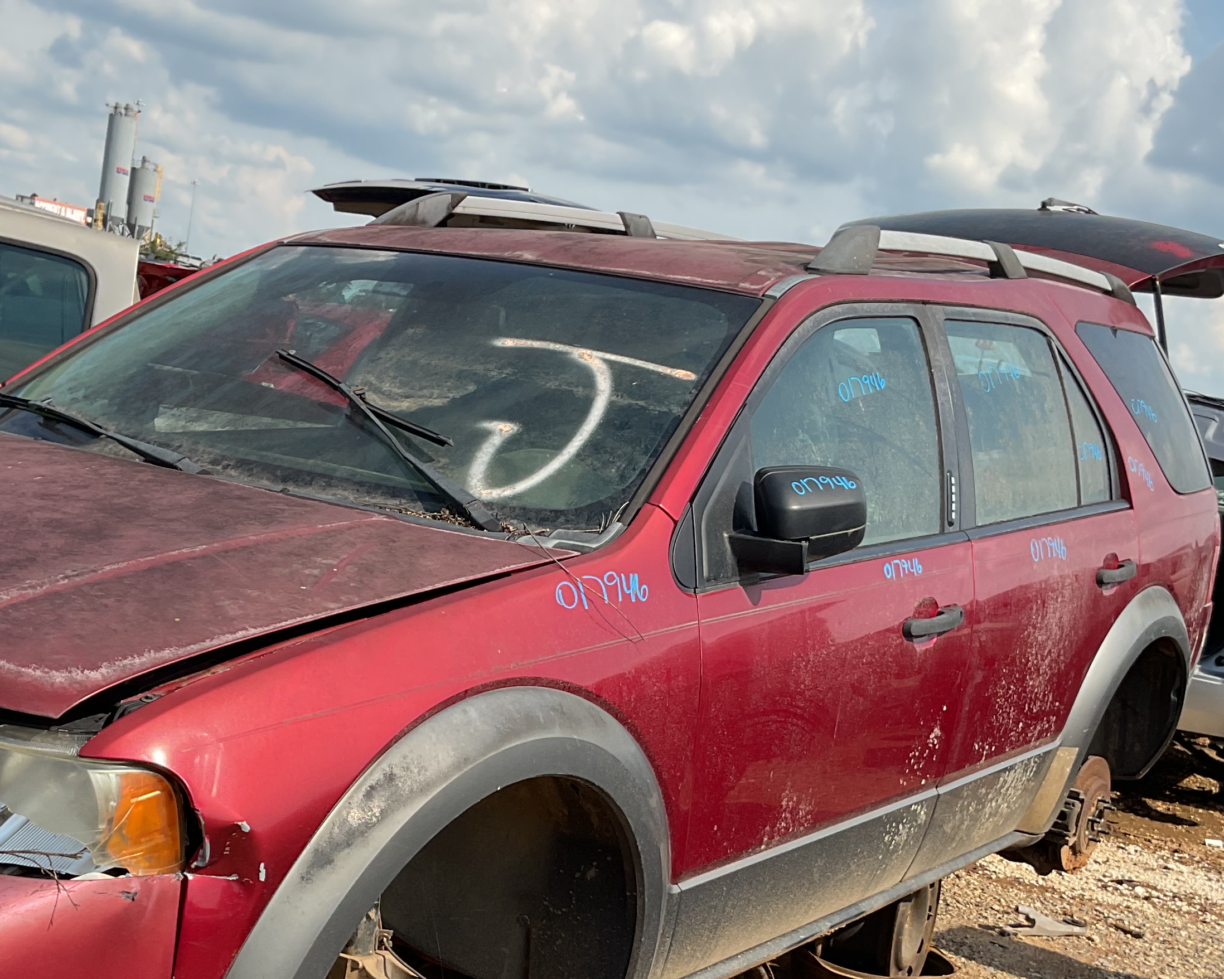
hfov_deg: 36.0
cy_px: 691
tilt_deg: -9.0
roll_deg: -8.5
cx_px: 574
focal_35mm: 52
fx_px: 1884
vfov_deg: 28.8
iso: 16
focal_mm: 3
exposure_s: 1/1377
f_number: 1.8
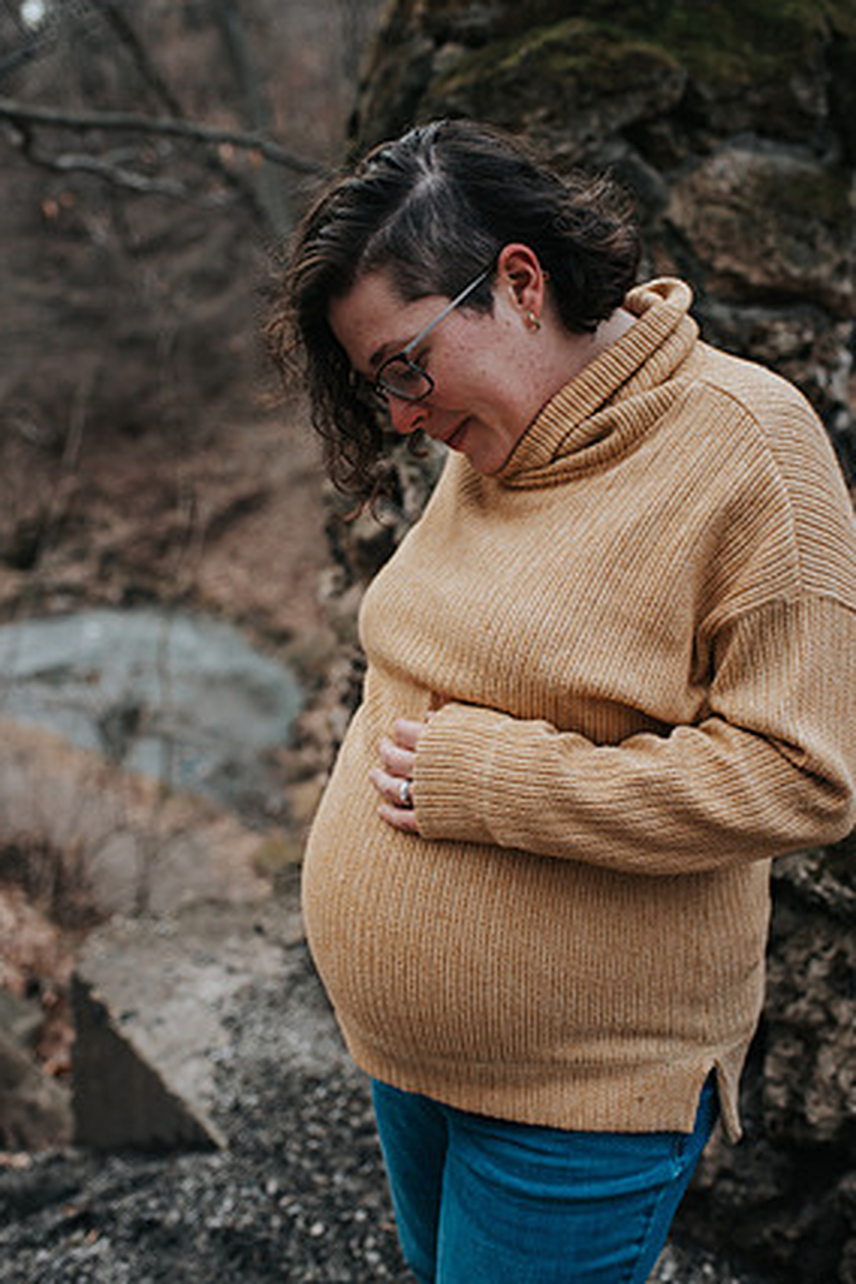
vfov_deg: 51.9
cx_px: 440
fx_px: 1320
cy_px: 648
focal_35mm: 37
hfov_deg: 35.9
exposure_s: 1/400
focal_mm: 35
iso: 280
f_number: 3.2
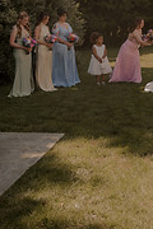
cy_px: 37
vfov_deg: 30.0
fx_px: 414
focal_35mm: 65
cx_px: 123
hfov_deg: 20.7
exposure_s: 1/500
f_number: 2.8
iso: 200
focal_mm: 26
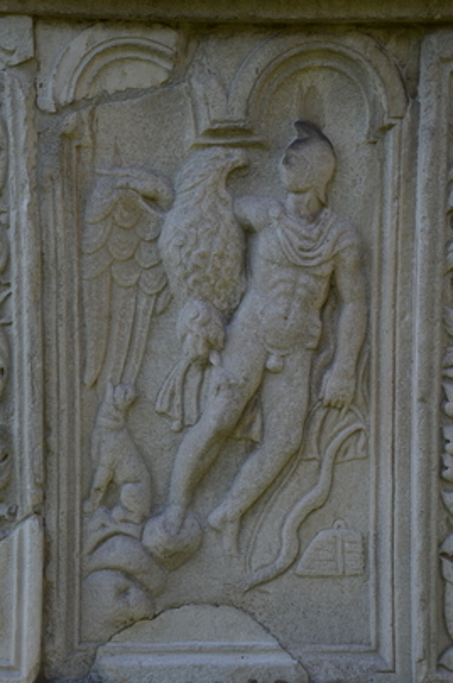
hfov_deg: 23.7
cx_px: 226
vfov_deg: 35.1
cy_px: 342
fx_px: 1079
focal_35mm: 57
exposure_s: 1/320
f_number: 9
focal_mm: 38
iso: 320
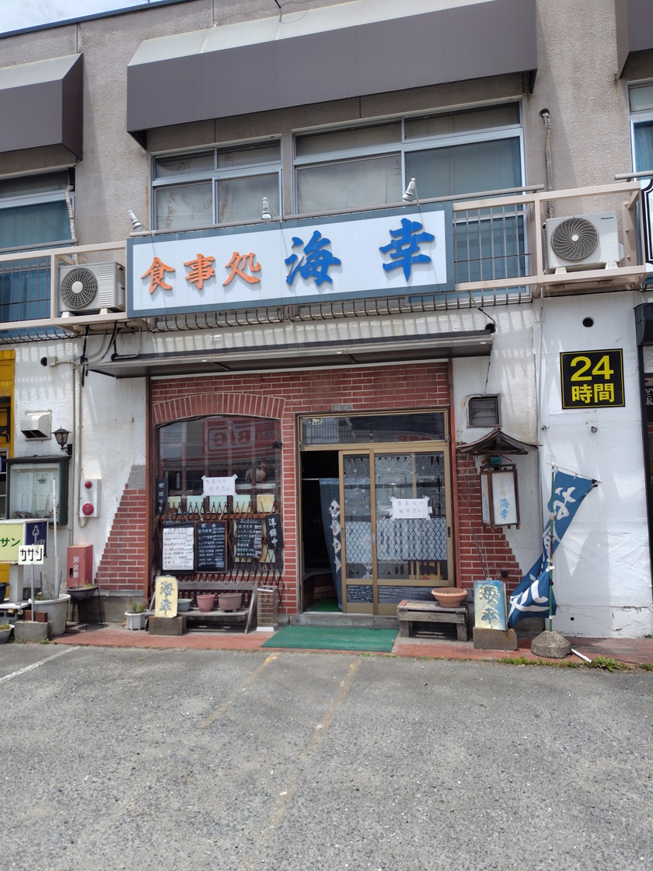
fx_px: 578
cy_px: 436
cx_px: 326
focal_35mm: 23
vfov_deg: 73.9
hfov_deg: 58.9
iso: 50
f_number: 1.9
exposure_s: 1/1284
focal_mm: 5.6
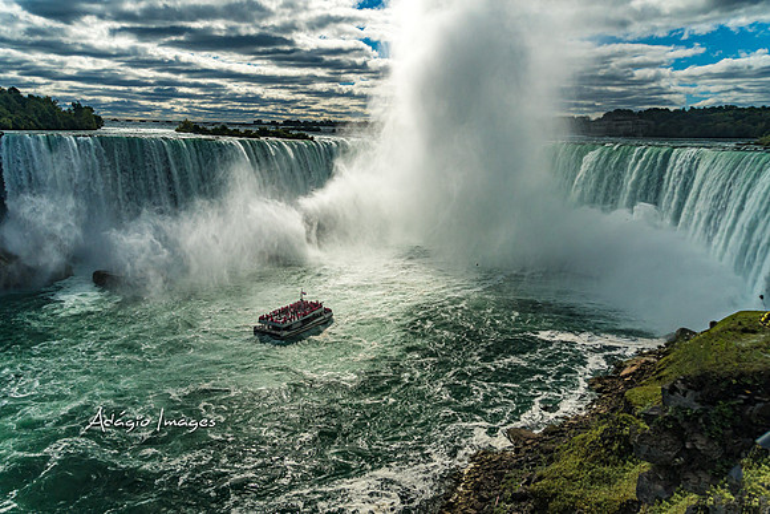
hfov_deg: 64.9
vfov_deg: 46.0
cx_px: 385
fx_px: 606
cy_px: 257
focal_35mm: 28
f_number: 5.6
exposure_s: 1/4000
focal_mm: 18
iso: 400
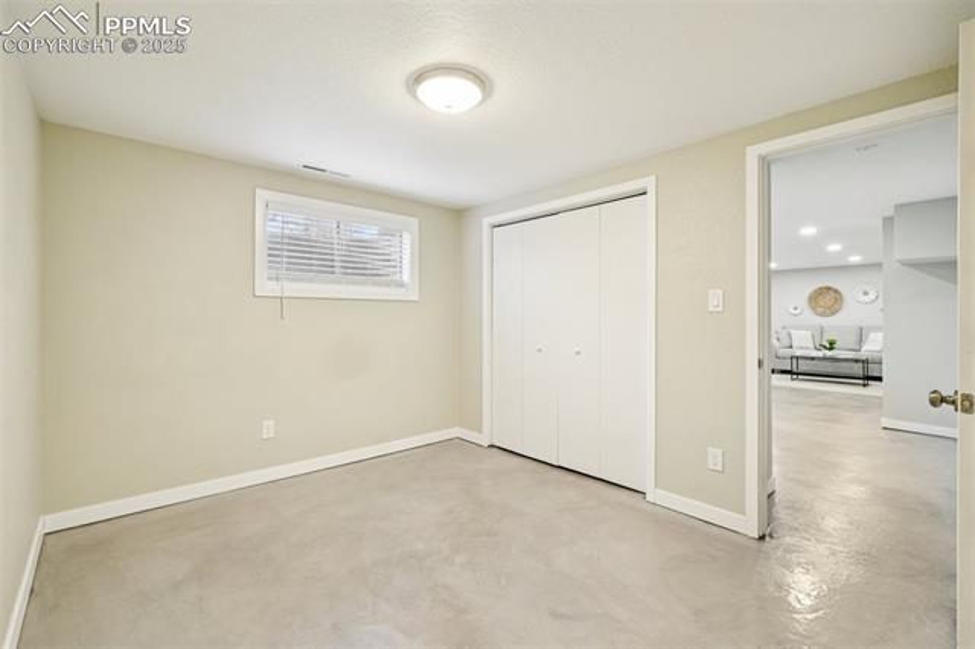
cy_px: 324
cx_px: 488
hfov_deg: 100.4
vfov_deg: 77.3
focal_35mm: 15
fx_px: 406
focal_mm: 10
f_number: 8
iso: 800
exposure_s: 1/6
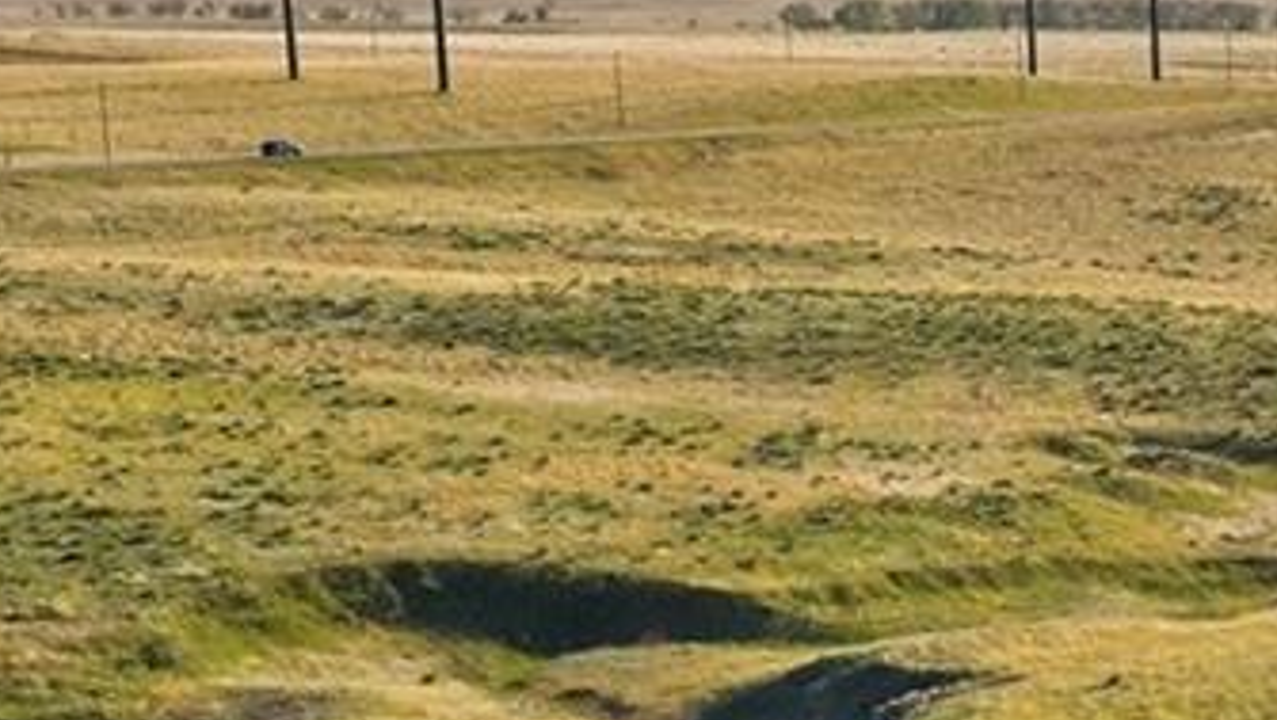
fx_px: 4744
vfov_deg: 8.3
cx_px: 1769
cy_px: 1349
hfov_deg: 14.5
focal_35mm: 140
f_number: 5.6
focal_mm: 10.3
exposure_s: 1/400
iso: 100
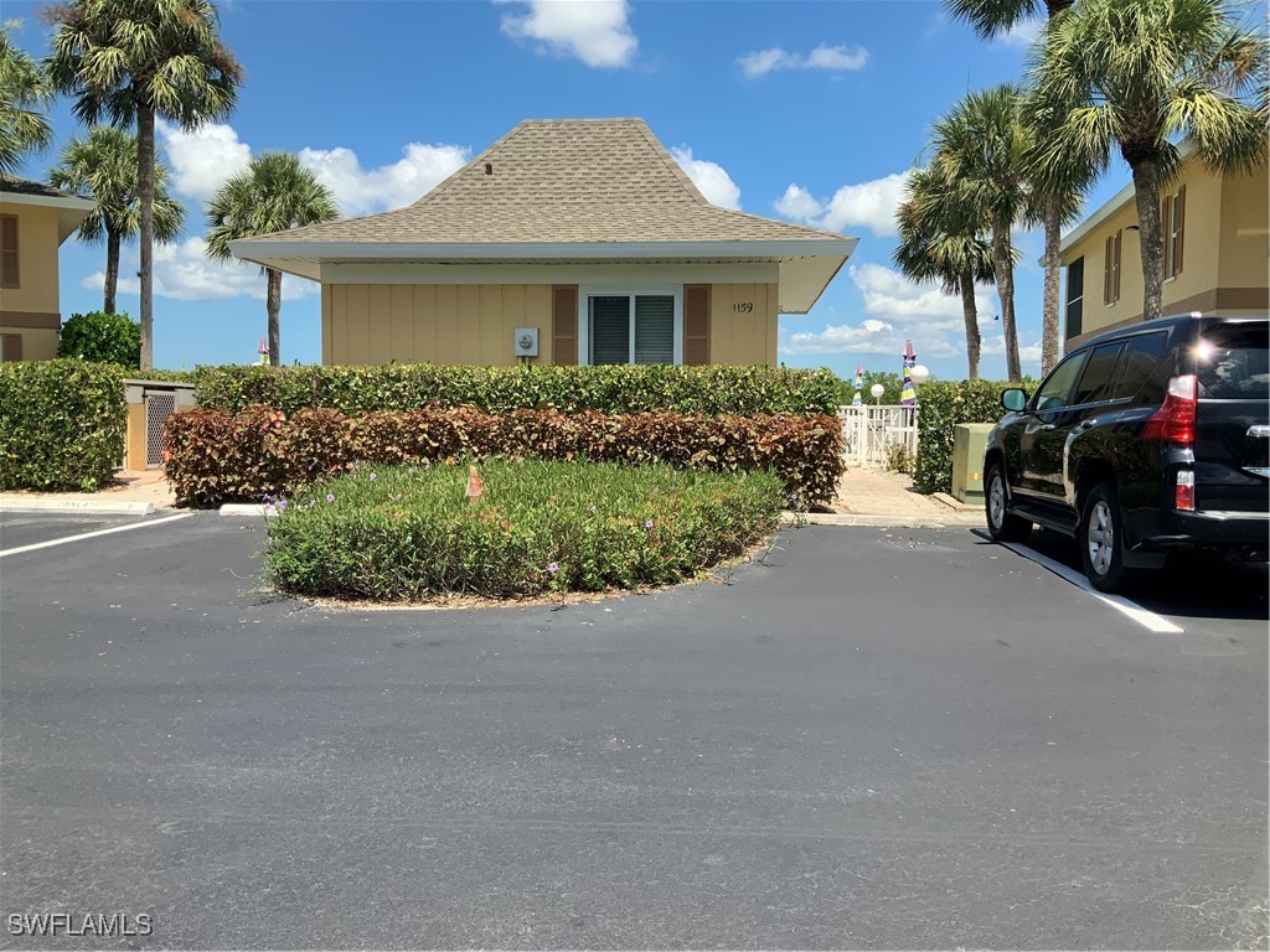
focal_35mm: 29
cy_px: 476
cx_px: 635
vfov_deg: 48.2
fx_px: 1064
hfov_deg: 61.7
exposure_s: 1/1490
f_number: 1.8
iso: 16
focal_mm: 3
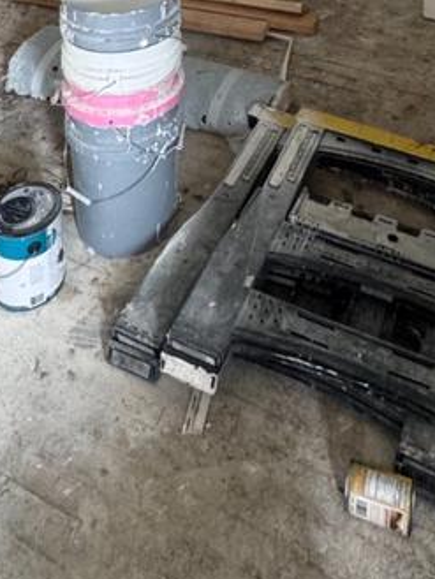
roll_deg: +0.7
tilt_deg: -6.6
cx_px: 252
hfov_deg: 31.5
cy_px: -262
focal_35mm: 46
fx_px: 770
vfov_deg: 28.7
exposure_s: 1/99
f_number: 2.2
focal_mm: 2.22
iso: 250
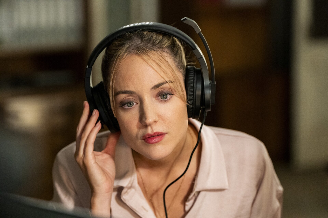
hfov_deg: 17.6
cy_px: 109
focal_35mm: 116
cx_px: 164
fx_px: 1057
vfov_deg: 11.8
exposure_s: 1/320
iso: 3200
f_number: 3.2
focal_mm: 116
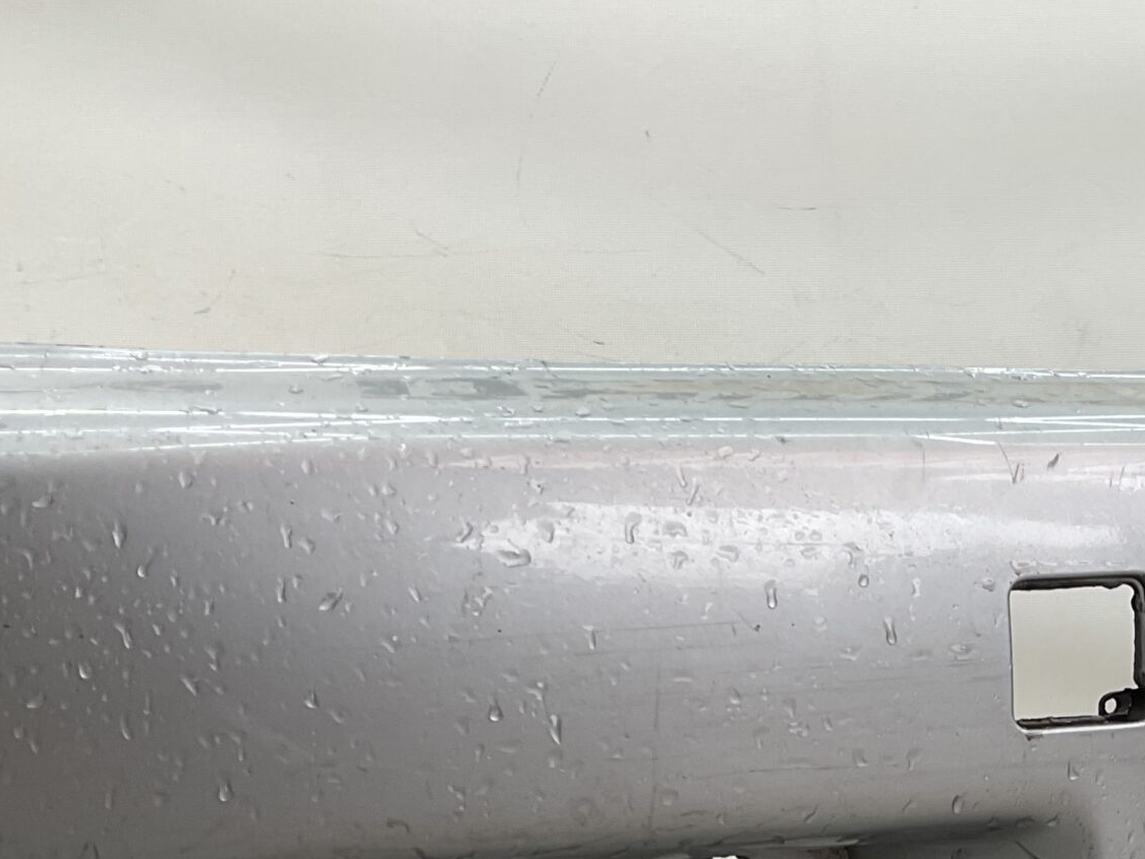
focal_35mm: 66
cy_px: 841
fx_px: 2183
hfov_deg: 27.8
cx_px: 1122
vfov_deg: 21.5
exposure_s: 1/120
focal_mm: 3
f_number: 1.8
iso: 25
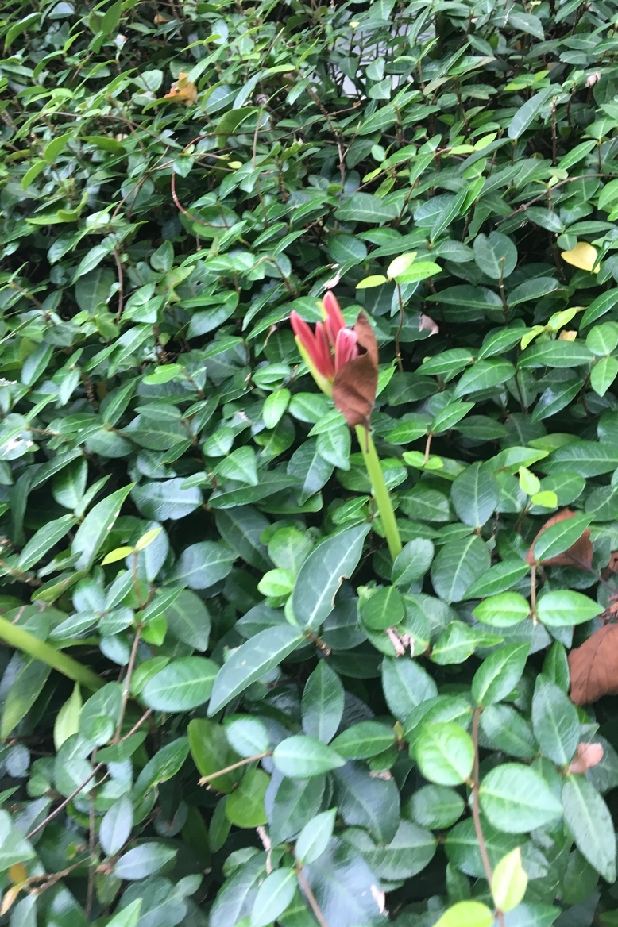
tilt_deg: -52.7
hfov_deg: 42.2
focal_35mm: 31
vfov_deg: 60.3
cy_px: 457
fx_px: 799
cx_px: 350
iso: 50
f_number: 2.2
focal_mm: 4.15
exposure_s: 1/30
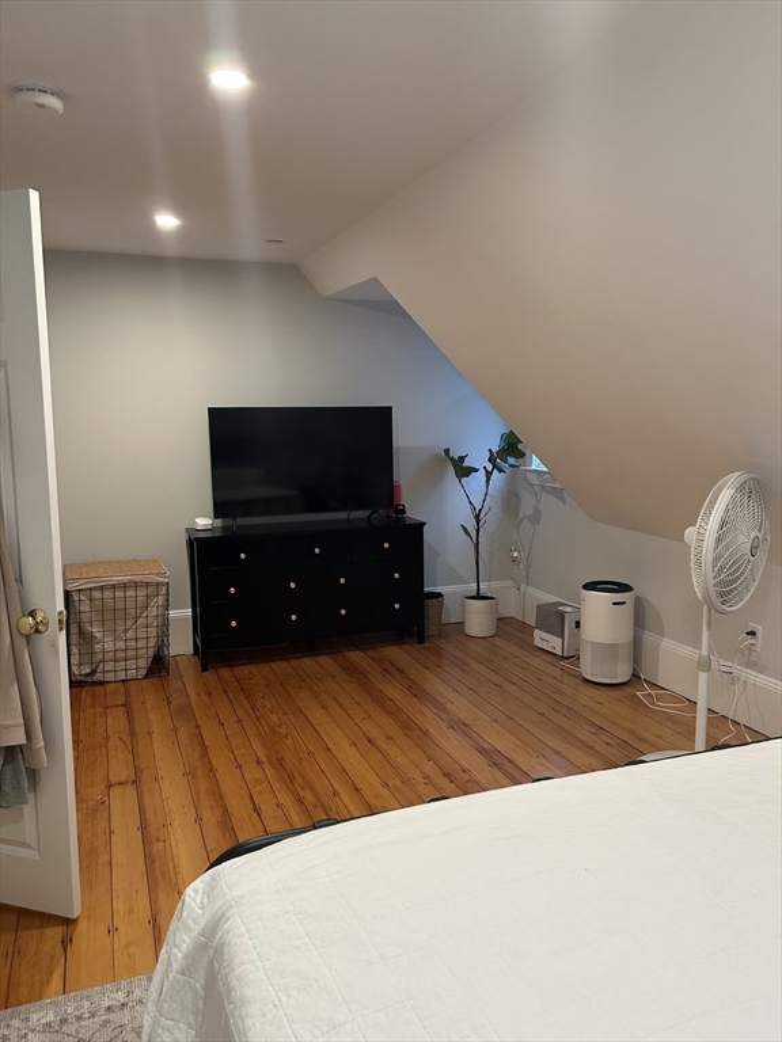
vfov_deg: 67.3
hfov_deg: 53.1
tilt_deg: -9.0
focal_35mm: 26
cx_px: 391
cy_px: 521
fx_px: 783
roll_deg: +0.9
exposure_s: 1/60
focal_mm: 5.7
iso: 125
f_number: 1.5
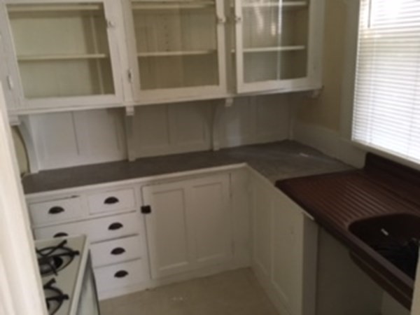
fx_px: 352
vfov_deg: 48.2
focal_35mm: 29
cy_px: 158
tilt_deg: -16.7
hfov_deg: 61.7
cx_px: 210
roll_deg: +4.1
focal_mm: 4.15
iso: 200
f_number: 2.2
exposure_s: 1/30
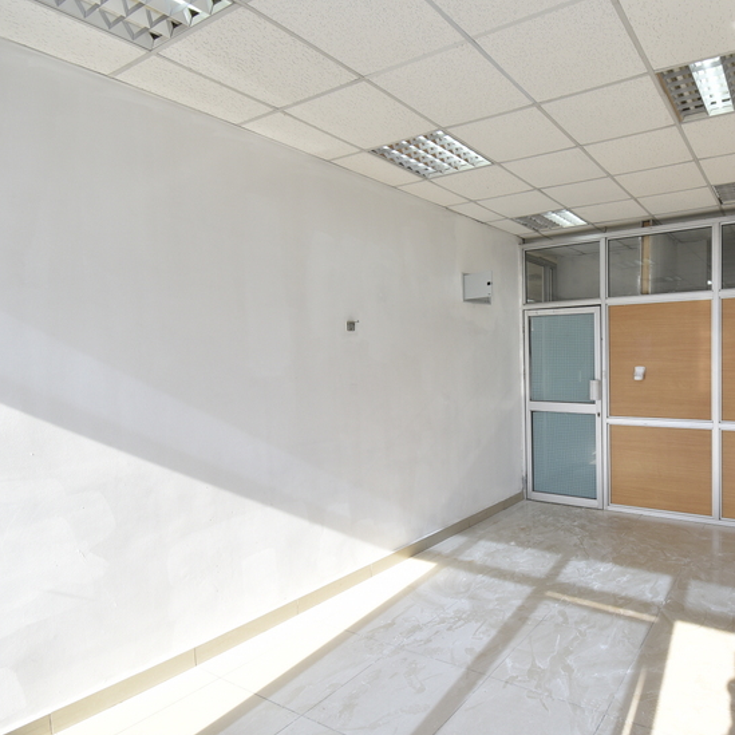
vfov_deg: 74.8
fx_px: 480
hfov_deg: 70.7
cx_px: 534
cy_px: 380
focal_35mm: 20
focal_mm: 10
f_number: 8
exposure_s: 1/80
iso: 200
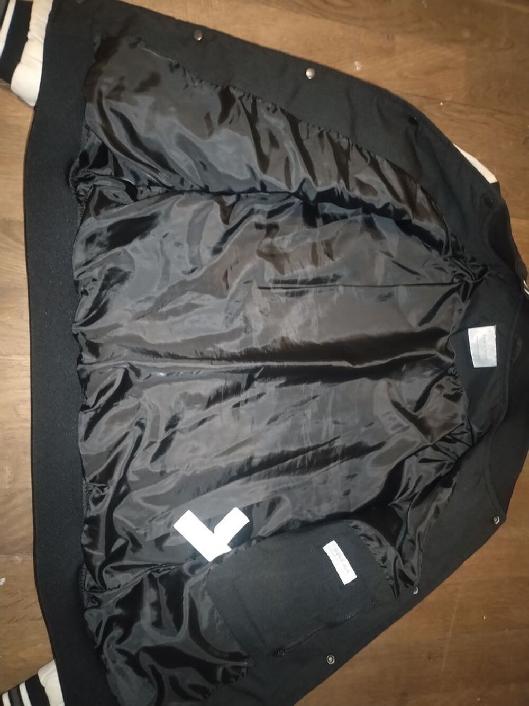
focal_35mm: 26
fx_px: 530
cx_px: 264
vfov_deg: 67.3
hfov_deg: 53.1
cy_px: 353
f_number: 1.8
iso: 3307
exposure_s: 1/12.5
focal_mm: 4.75
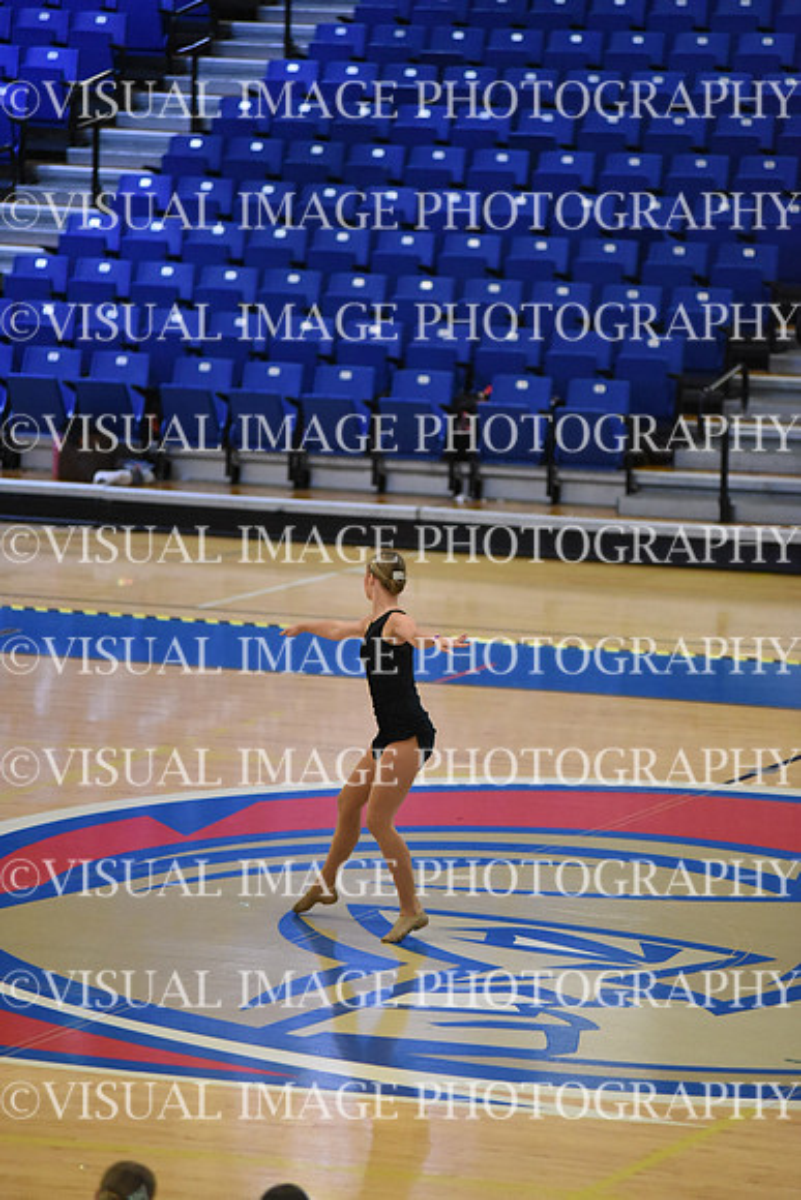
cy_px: 600
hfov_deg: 6.9
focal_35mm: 200
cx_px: 400
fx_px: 6670
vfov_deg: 10.3
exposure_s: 1/1000
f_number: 2.8
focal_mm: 200
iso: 8000
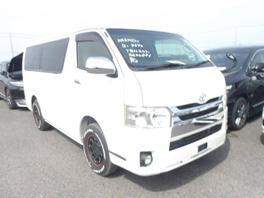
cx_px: 132
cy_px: 99
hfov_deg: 65.3
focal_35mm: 27
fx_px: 206
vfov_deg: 51.4
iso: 100
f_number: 10.4
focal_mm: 4.9
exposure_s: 1/60
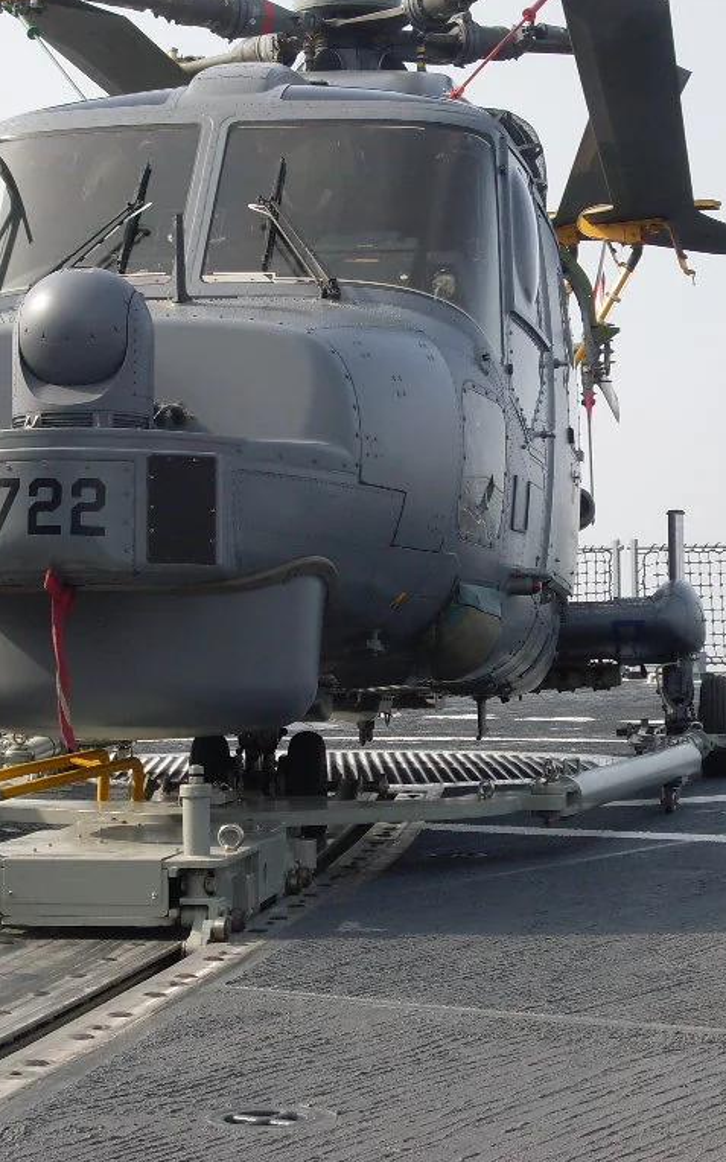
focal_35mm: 101
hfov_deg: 13.0
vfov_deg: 20.6
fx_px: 3197
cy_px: 579
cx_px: 426
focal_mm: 11.7
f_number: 3.7
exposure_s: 1/750
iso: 80
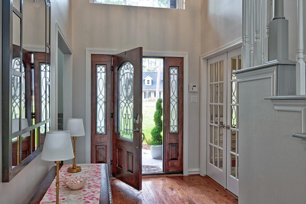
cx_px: 153
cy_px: 101
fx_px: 263
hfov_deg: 60.3
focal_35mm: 31
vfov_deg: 42.3
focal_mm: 30
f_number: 8
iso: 400
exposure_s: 1/25
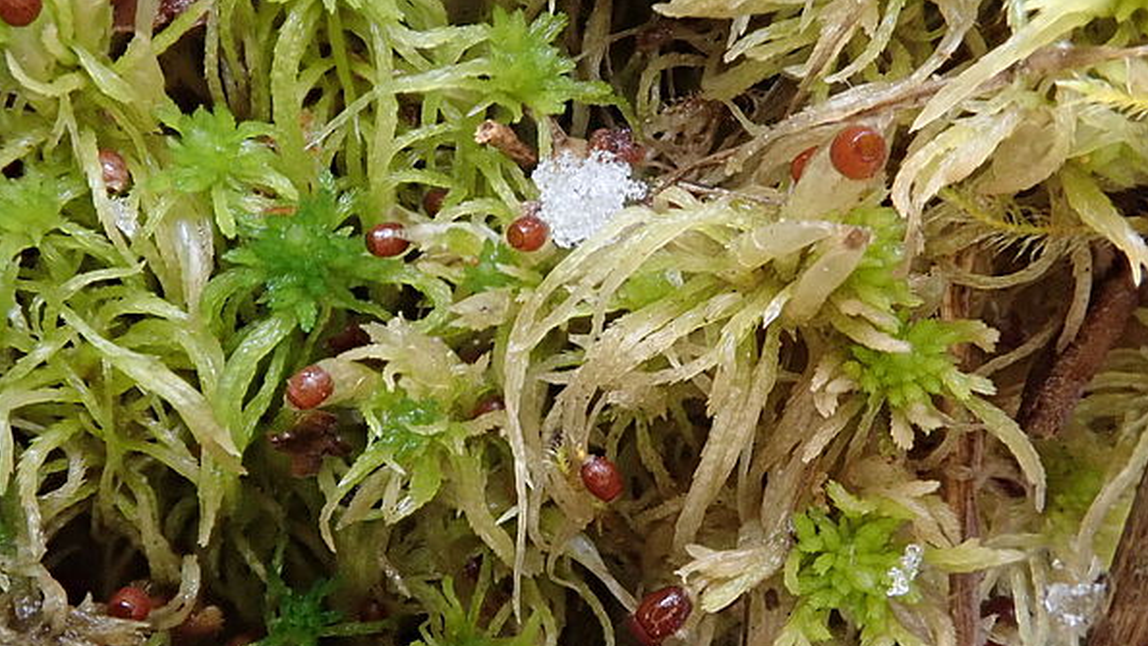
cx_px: 576
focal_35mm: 33
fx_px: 1004
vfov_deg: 35.6
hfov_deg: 59.5
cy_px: 335
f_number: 3.2
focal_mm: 5.5
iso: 800
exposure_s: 1/50
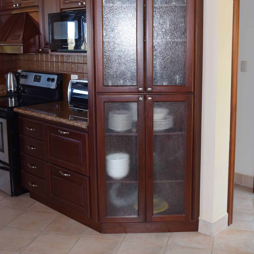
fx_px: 374
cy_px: 100
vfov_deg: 37.4
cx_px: 152
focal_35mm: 45
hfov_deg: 37.4
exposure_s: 1/80
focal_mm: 18
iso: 800
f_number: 4.5
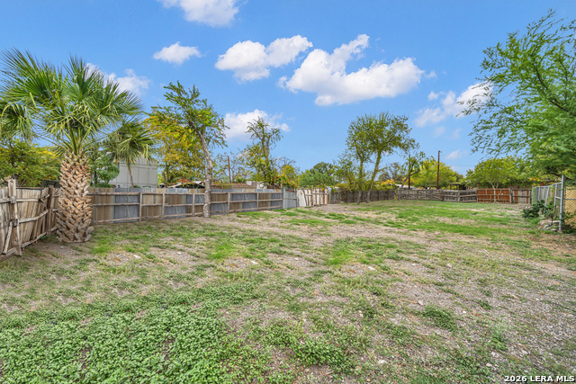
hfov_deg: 112.6
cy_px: 192
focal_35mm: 12
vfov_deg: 90.0
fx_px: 192
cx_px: 288
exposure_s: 1/125
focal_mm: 12
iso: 125
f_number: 5.6
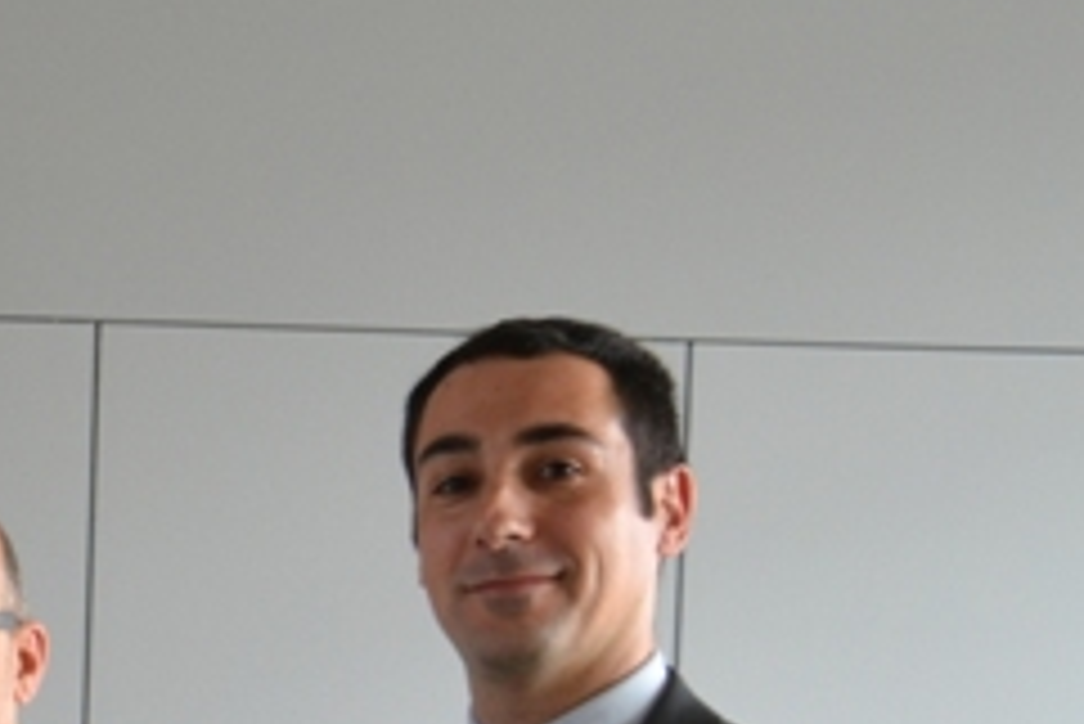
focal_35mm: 114
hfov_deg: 15.8
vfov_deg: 11.5
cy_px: 1153
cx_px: -735
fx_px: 3429
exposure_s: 1/30
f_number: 3.8
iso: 400
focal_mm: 21
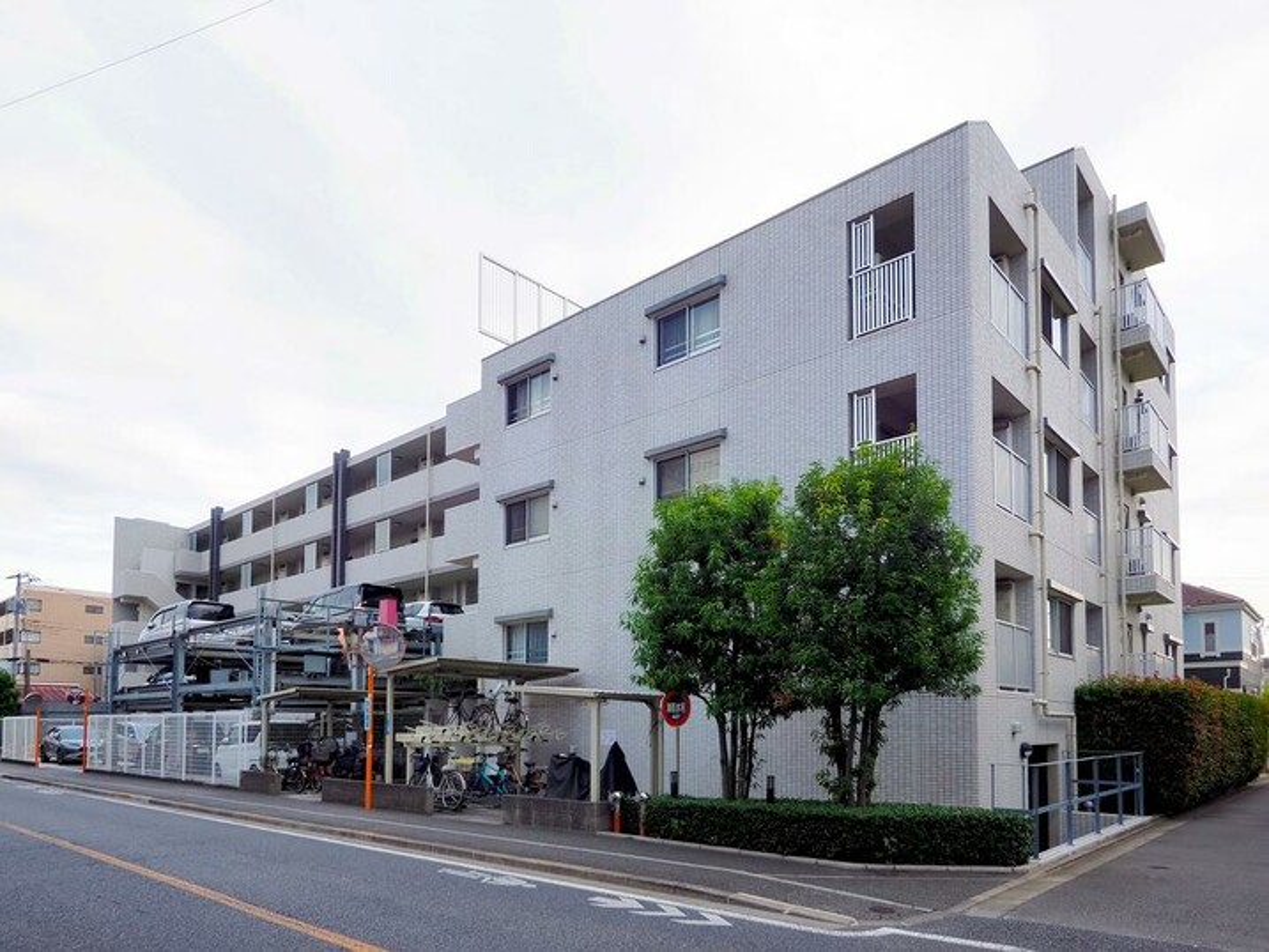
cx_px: 634
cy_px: 476
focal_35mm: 20
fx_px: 733
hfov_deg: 81.7
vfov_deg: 66.0
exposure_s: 1/100
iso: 200
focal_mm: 10
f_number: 5
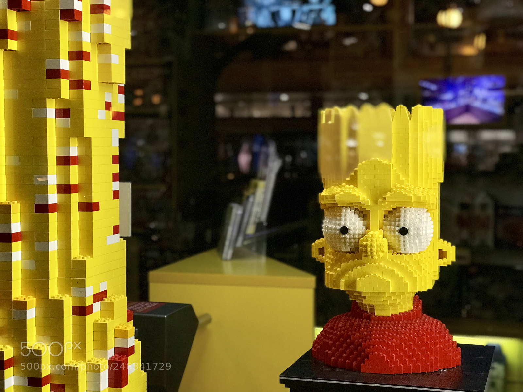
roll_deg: -1.1
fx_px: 861
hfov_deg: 33.8
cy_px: 196
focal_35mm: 57
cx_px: 262
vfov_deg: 25.7
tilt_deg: -3.9
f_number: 2.8
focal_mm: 6.6
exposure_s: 1/100
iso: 320
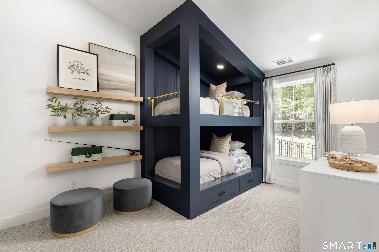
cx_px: 190
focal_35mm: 16
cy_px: 126
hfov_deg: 96.7
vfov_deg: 73.7
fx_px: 168
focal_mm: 16
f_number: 8
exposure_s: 1/60
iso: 125
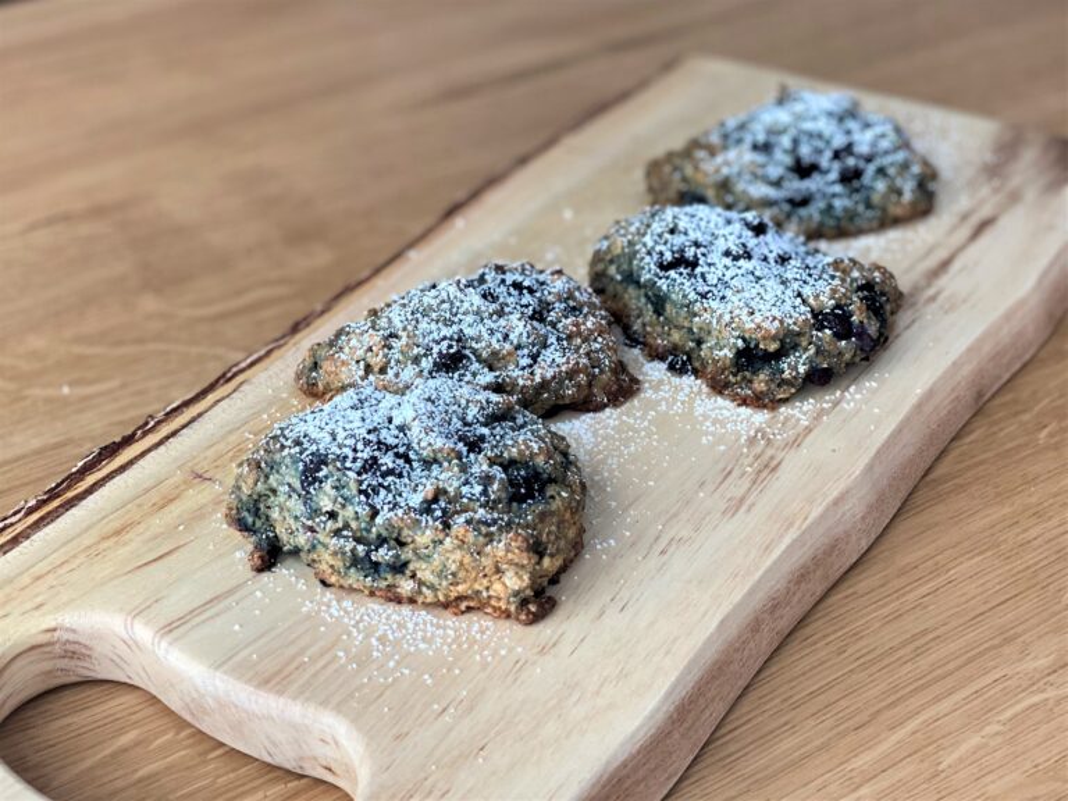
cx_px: 534
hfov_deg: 36.8
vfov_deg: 28.0
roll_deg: +2.2
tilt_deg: -32.2
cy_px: 400
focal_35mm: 52
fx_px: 1604
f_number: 2
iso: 125
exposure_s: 1/122
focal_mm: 6
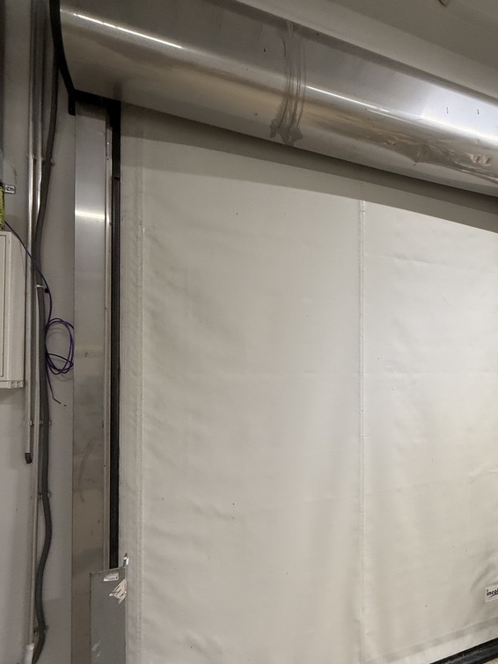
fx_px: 365
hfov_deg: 67.9
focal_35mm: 19
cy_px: 369
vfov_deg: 84.3
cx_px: 301
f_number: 2.2
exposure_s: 1/100
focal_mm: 2.22
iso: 250
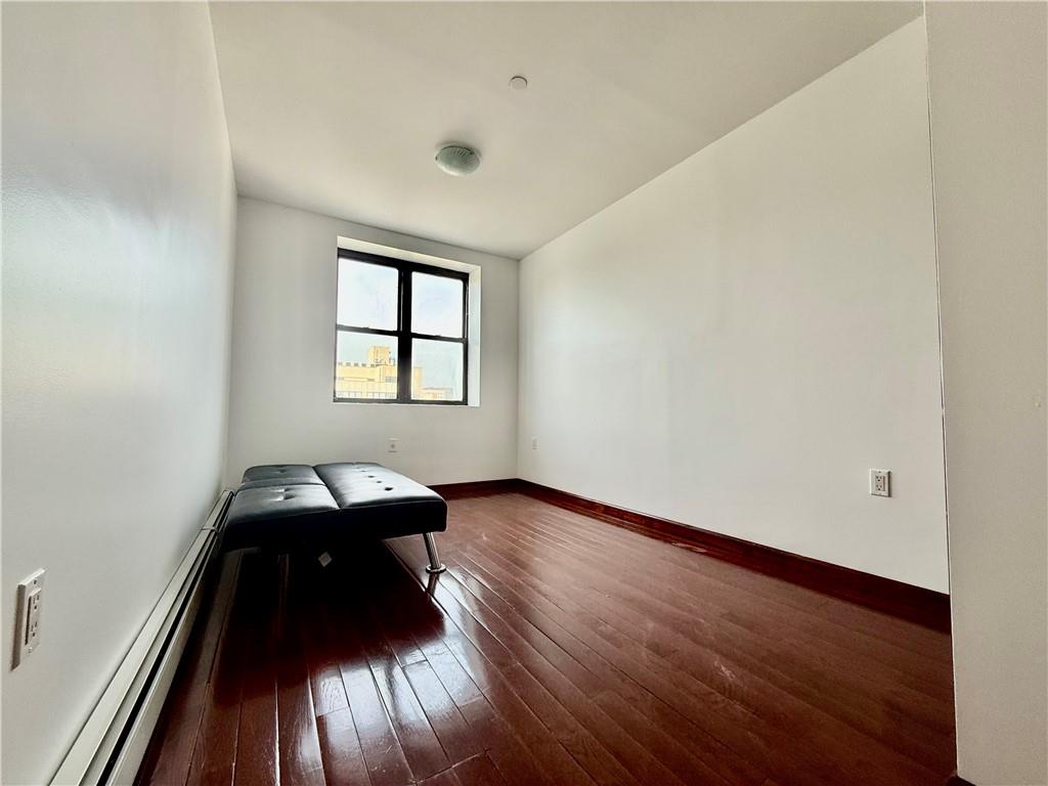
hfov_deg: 102.1
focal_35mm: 14
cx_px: 524
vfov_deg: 85.7
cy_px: 393
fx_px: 424
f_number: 2.2
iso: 64
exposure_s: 1/128
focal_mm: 2.22
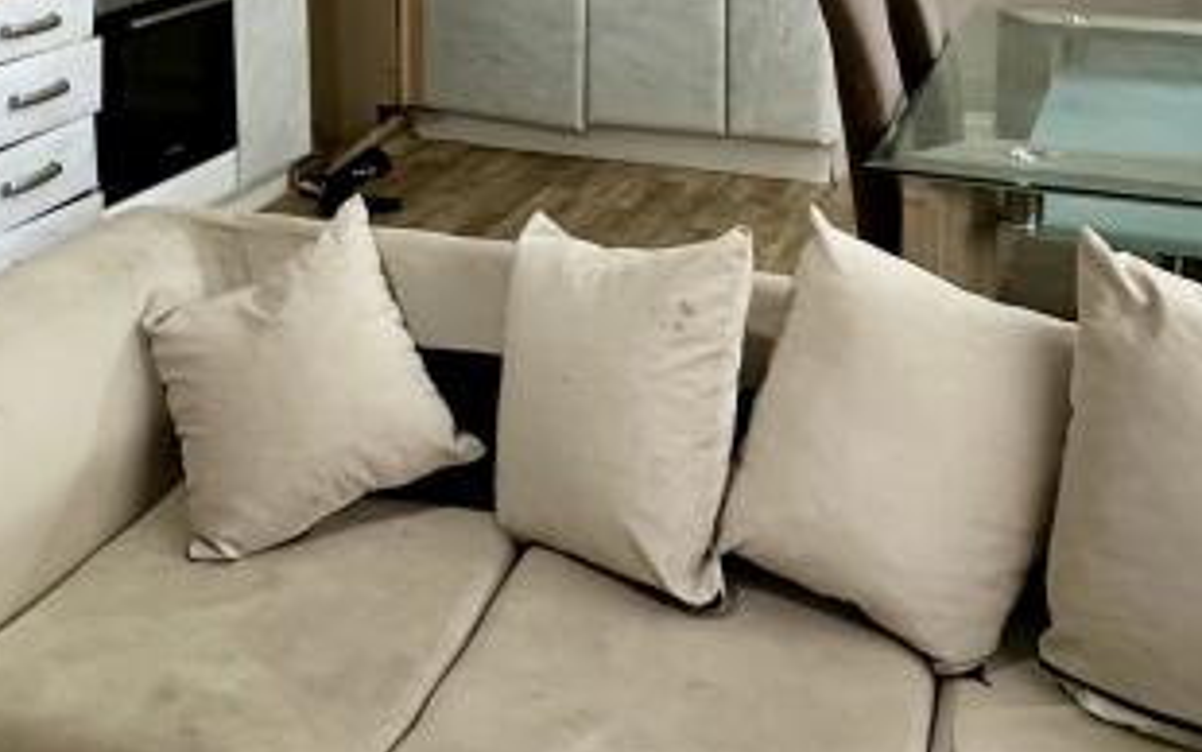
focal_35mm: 49
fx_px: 1606
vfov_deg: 24.4
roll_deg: +0.2
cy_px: -97
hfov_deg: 40.8
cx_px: 469
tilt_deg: -6.3
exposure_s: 1/50
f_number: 2.2
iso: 250
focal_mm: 2.22
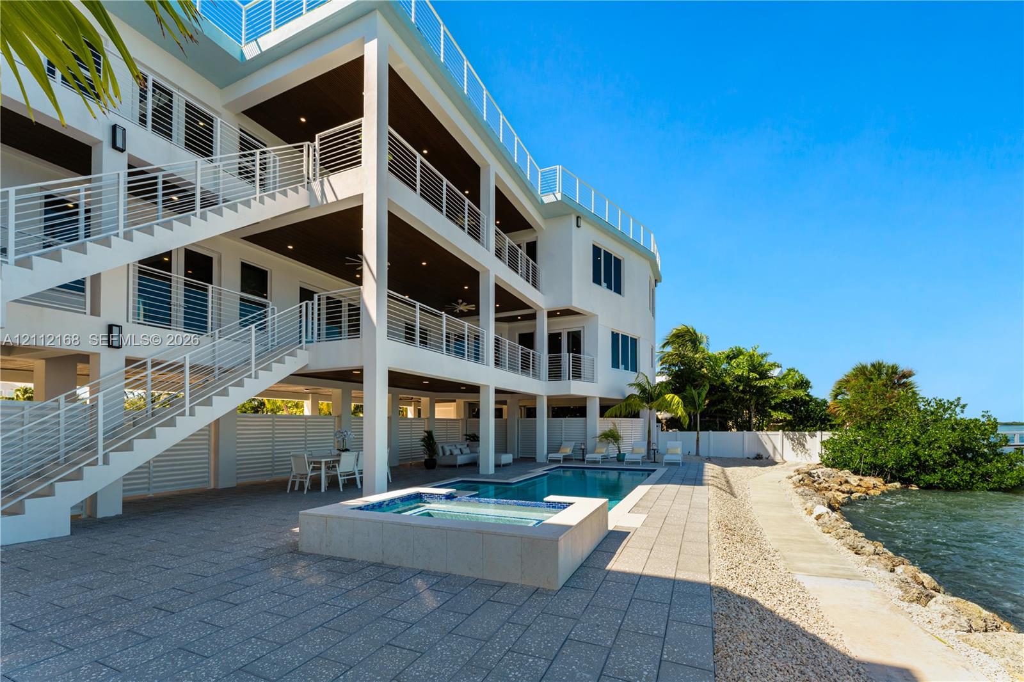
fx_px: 415
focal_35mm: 15
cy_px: 341
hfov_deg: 101.9
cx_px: 512
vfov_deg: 78.8
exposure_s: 1/160
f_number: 11
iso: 125
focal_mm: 14.6
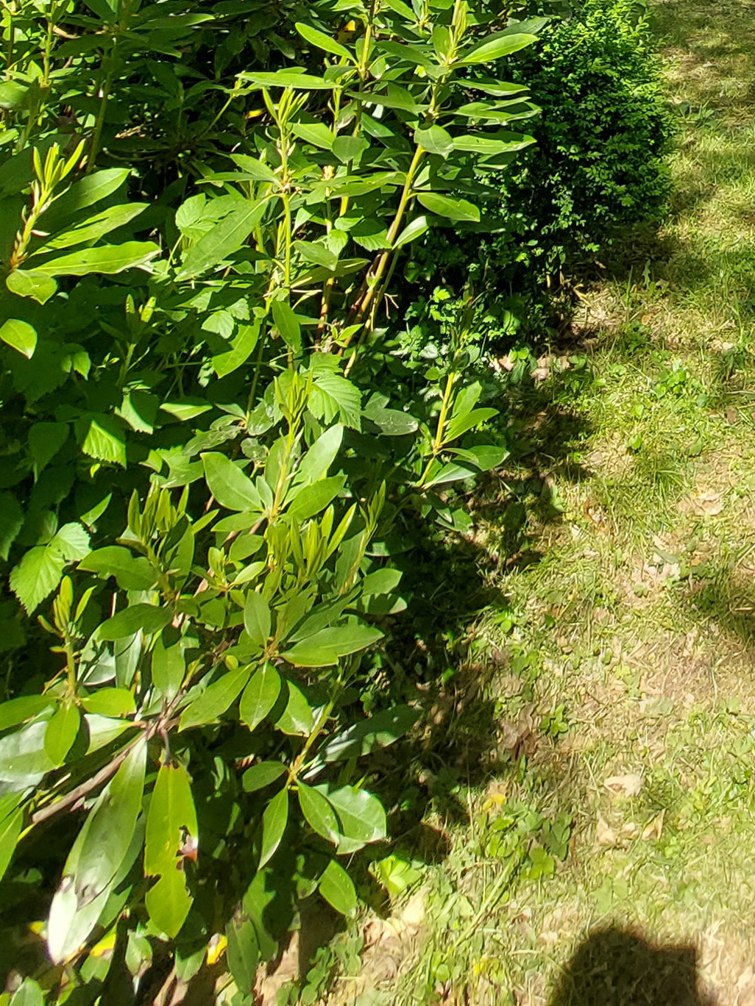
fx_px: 1105
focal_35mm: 38
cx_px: 929
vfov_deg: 33.0
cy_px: -360
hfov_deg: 31.1
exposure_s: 1/592
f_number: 2.2
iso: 50
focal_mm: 1.74
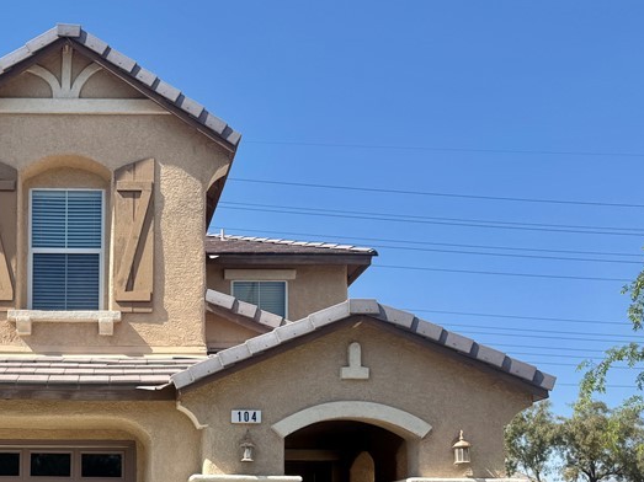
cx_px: 89
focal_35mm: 47
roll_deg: -0.5
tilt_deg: +4.7
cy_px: 451
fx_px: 874
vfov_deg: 29.4
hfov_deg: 38.2
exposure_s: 1/4950
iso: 80
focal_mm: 6.76
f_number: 1.78
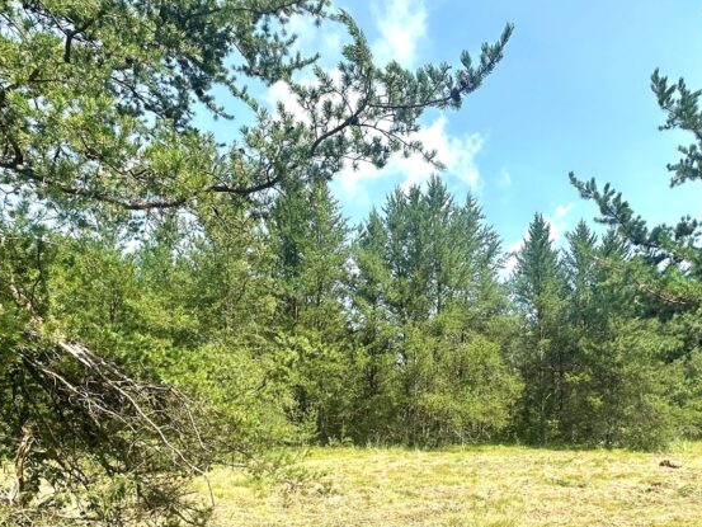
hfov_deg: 64.0
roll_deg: +1.0
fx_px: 548
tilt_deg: +5.4
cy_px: 404
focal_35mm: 27
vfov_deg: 49.1
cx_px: 456
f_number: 2.2
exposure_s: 1/903
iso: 40
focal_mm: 2.22
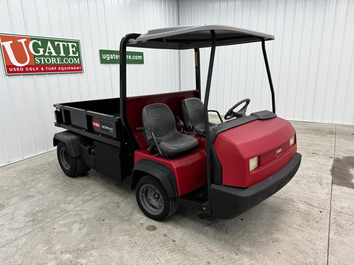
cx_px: 177
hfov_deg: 71.6
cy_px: 132
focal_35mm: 24
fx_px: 245
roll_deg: +0.8
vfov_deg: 56.8
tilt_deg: -16.0
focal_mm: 6.76
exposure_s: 1/120
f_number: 1.78
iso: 80
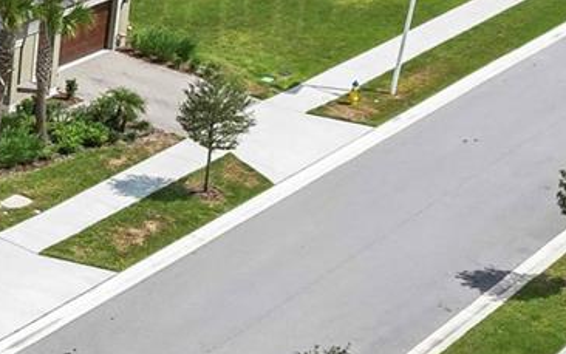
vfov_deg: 13.3
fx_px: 1512
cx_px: -345
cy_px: 229
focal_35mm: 98
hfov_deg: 18.2
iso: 100
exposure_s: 1/2000
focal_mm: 8.38
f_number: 2.8
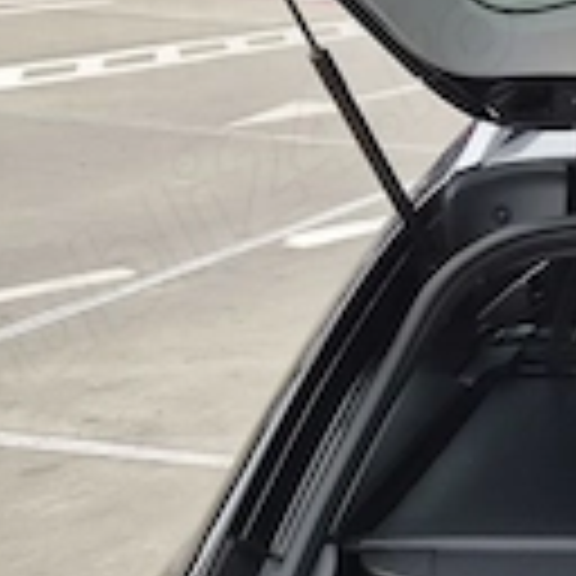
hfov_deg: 14.8
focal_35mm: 95
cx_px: 1170
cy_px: 256
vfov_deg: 18.3
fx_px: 1788
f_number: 1.8
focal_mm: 5.4
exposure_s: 1/1696
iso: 80
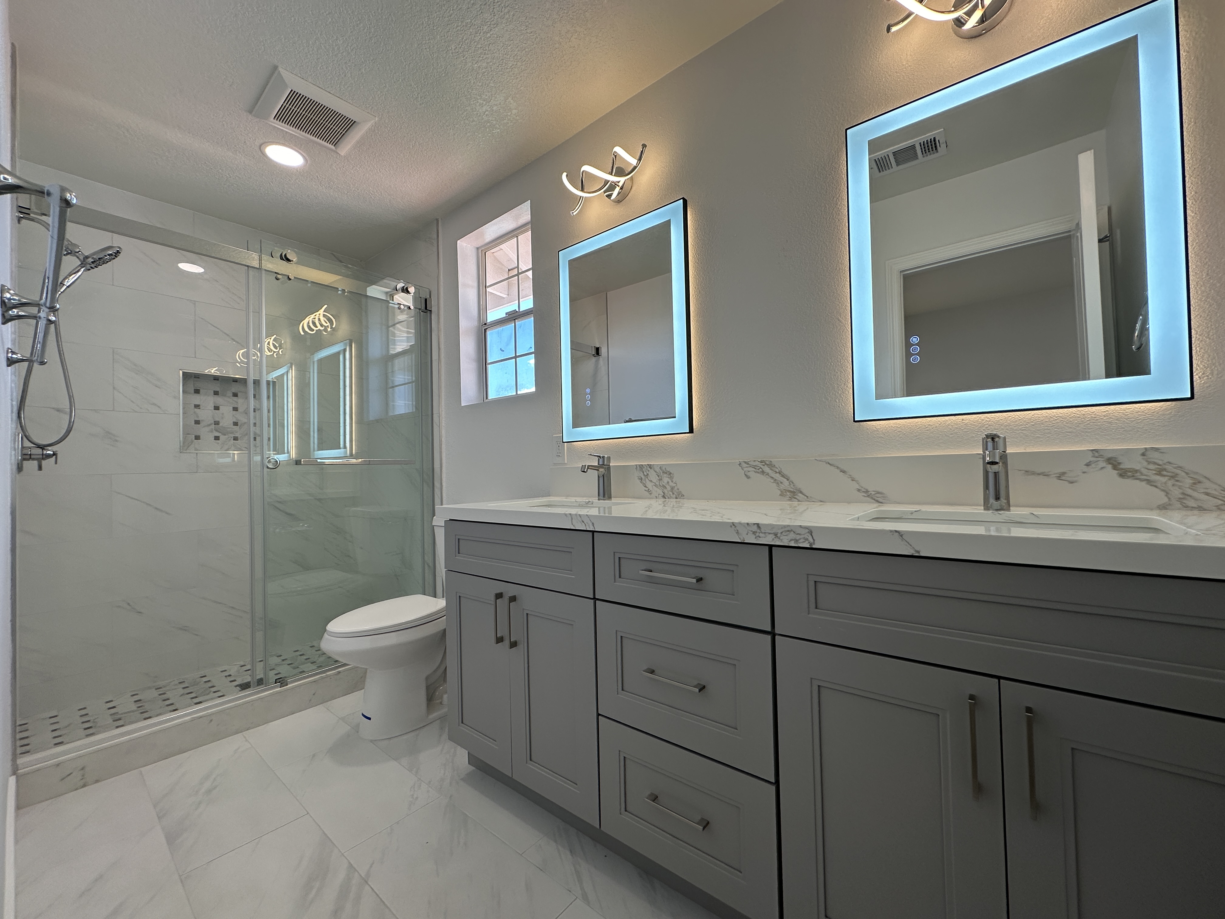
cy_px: 460
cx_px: 612
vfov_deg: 85.7
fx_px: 495
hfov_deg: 102.1
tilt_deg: +0.4
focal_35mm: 14
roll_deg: +0.8
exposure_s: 1/133
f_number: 2.2
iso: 40
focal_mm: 2.22
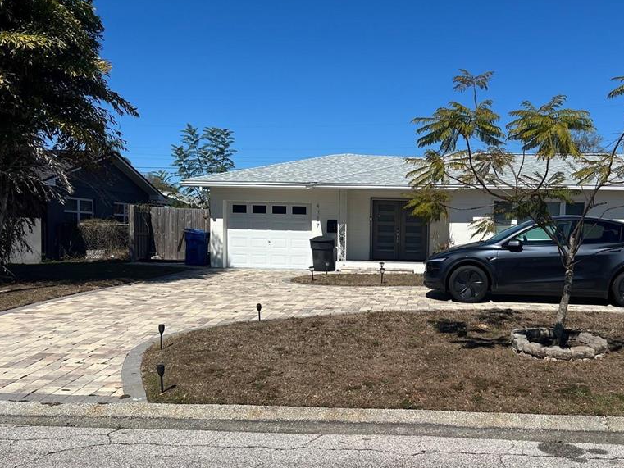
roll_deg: -1.2
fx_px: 631
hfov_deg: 51.9
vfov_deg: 40.5
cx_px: 400
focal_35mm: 35
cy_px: 279
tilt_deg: -5.3
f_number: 1.5
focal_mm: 5.7
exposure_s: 1/6579
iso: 50
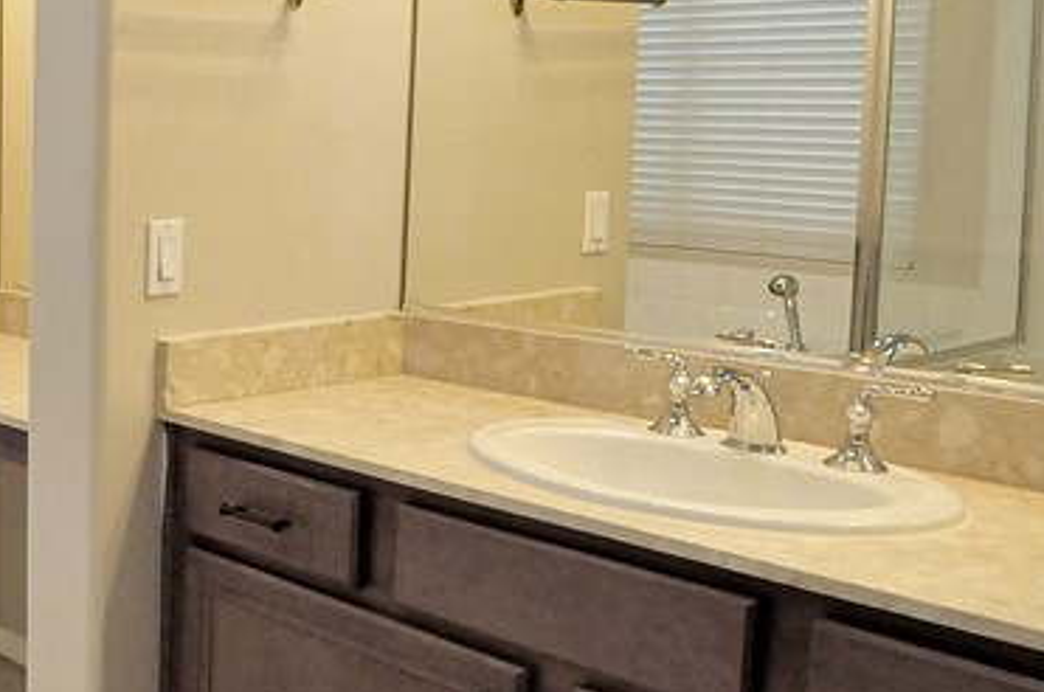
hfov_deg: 34.8
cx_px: -231
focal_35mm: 44
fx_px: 1274
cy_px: 194
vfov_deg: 30.0
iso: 1250
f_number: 8
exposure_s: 1/60
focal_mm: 10
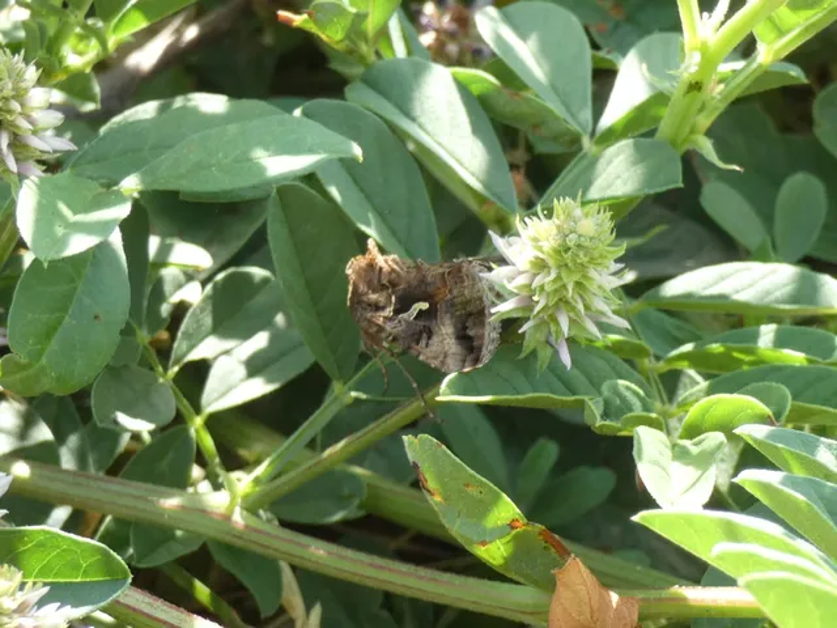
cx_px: 418
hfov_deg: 17.1
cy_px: 314
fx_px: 2781
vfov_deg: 12.9
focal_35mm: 115
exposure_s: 1/80
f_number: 5
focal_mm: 20.5
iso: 100
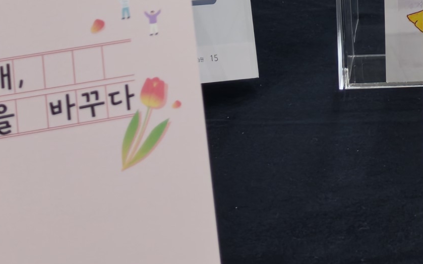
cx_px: 594
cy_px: -464
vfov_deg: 7.2
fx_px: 1913
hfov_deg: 12.1
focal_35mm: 166
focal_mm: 6.5
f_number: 1.4
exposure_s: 1/120
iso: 32
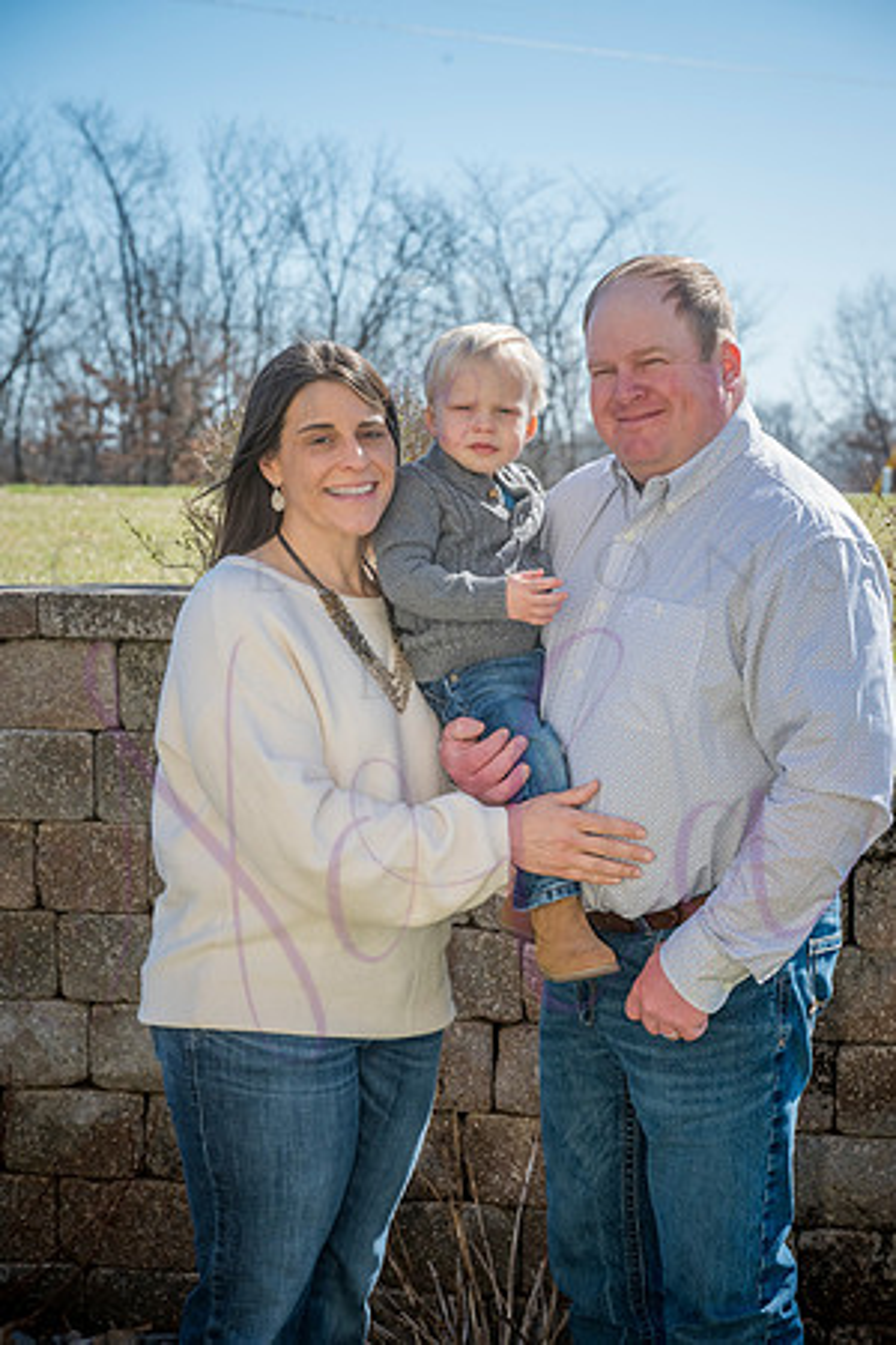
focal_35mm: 76
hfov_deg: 17.9
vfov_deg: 26.7
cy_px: 672
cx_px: 448
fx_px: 2837
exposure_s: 1/640
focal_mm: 76
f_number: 8
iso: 400
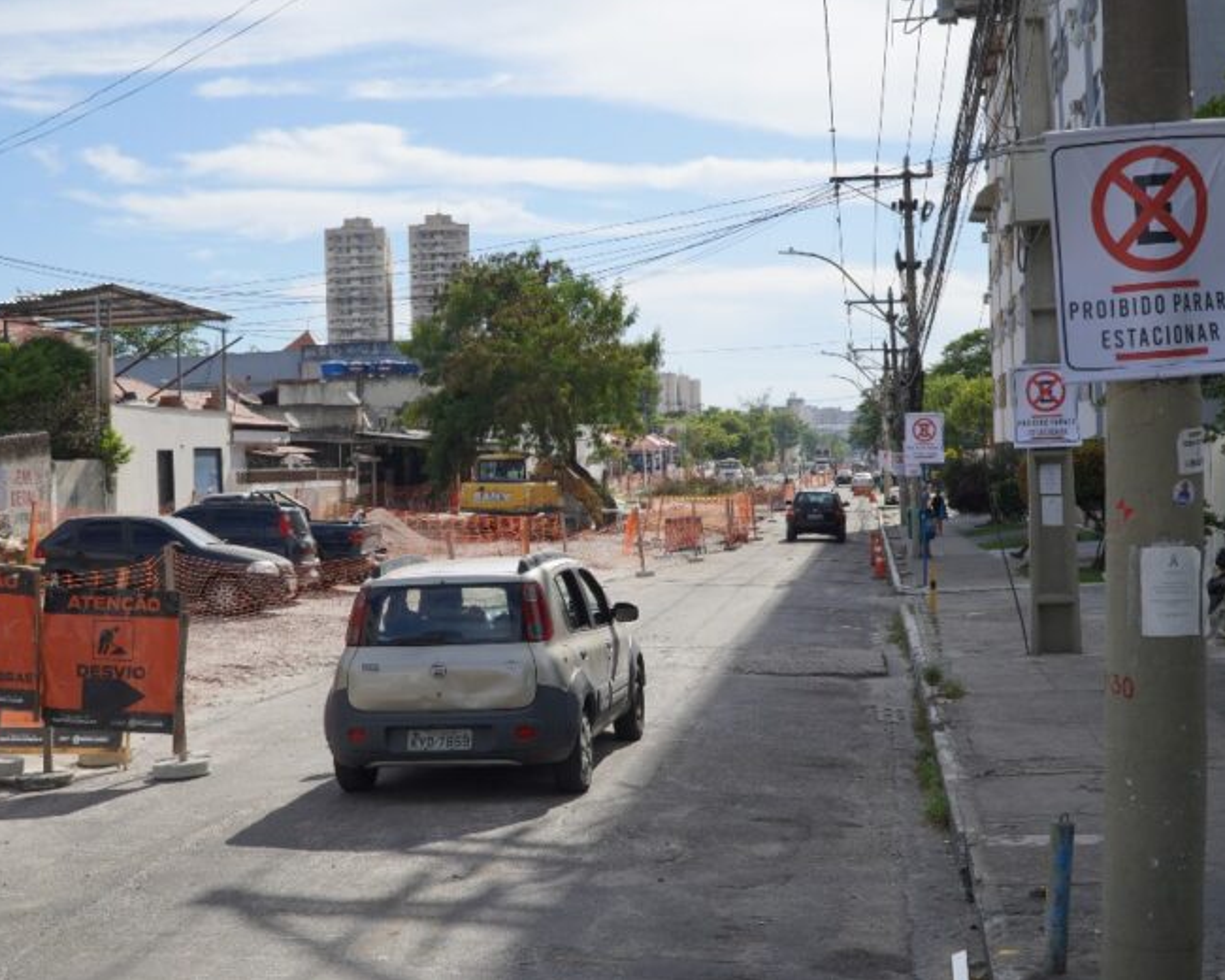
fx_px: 1631
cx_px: 522
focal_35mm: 45
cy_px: 482
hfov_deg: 41.1
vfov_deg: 33.4
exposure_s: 1/640
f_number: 5.6
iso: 100
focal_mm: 26
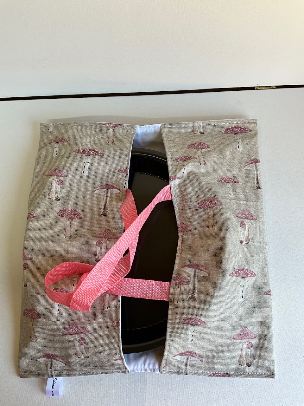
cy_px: 203
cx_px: 152
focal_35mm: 29
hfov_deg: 48.2
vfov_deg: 61.7
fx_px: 340
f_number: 1.8
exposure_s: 1/100
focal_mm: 3
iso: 25
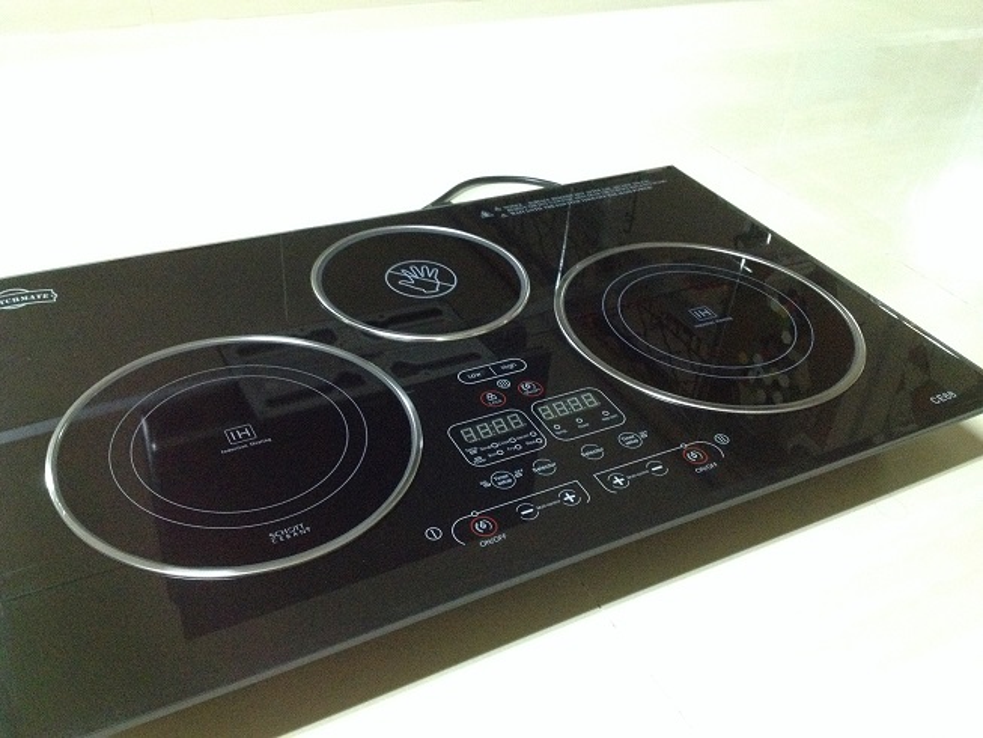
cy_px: 369
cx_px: 492
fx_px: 994
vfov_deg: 40.7
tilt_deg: -35.9
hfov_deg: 52.6
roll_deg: -3.6
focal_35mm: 35
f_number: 2.4
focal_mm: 4.28
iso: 500
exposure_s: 1/17
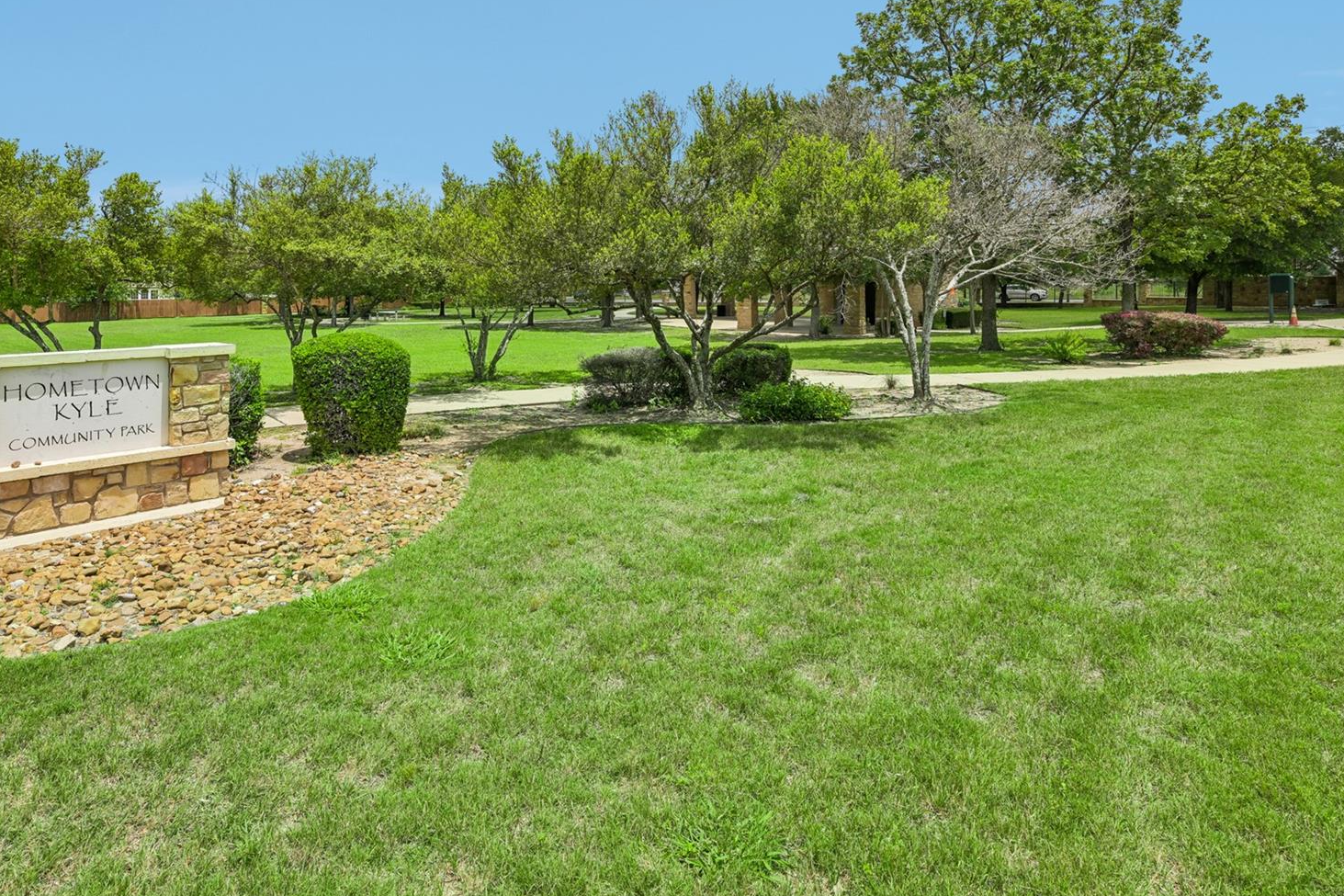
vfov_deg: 57.9
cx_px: 586
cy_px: 283
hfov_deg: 80.8
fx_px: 784
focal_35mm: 21
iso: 100
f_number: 6.7
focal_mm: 15
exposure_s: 1/750
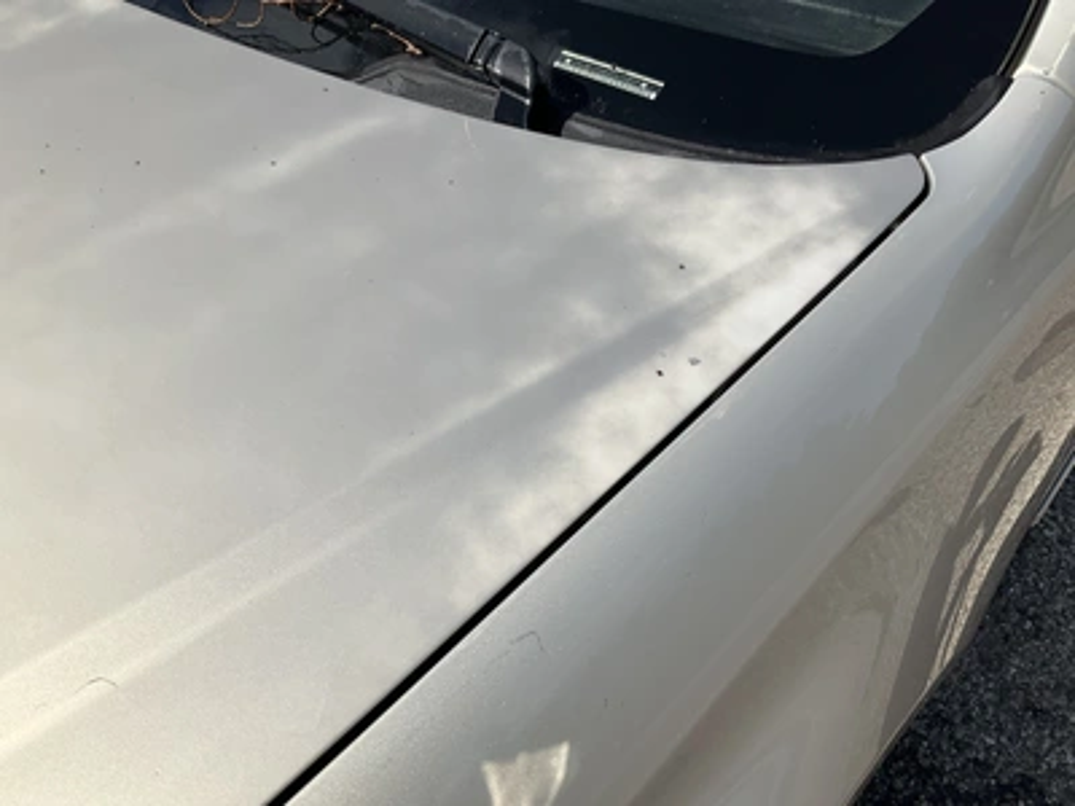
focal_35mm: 29
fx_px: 901
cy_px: 403
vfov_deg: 48.2
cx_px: 538
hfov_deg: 61.7
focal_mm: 3
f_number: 1.8
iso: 25
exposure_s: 1/2538
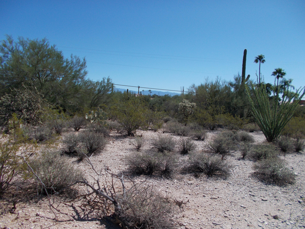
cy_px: 114
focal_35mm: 26
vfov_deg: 53.1
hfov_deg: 67.3
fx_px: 229
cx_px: 152
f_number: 8
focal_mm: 4.6
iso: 80
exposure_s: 1/250
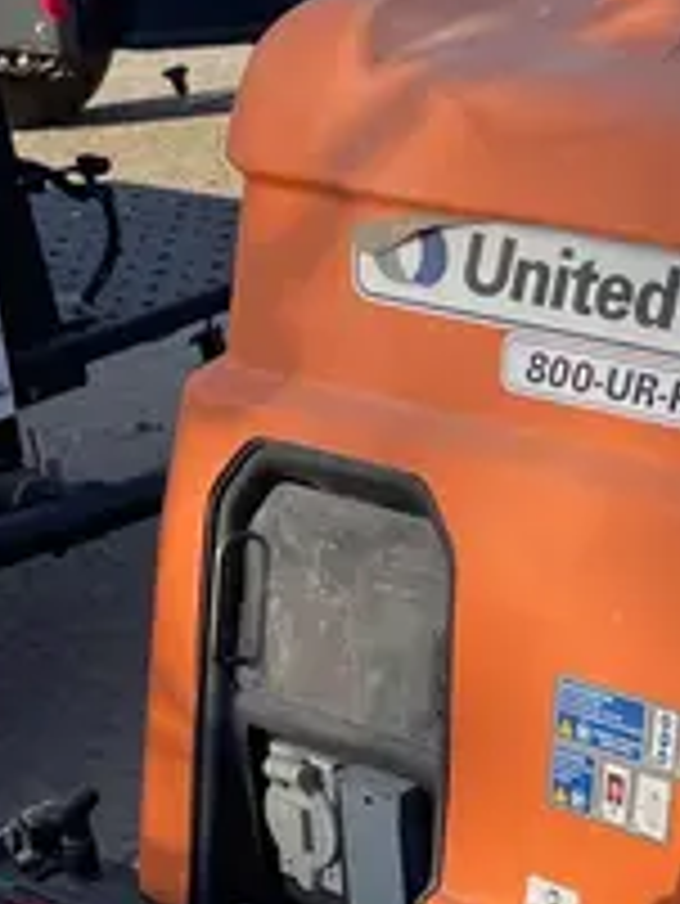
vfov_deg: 20.6
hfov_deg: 13.9
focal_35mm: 95
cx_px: 1216
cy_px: 362
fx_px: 2486
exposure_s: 1/1770
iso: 50
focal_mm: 4.2
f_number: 1.6
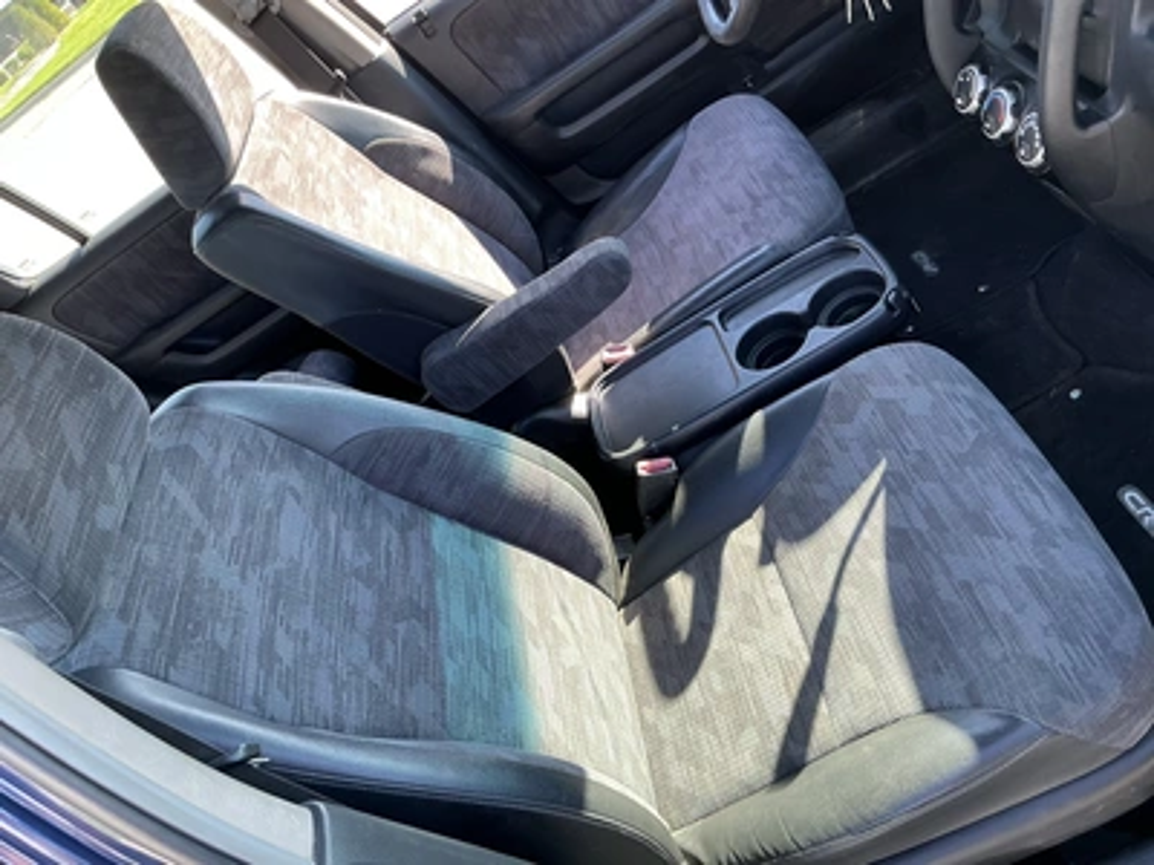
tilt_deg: -34.7
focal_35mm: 28
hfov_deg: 63.4
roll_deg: +43.9
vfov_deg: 49.7
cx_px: 577
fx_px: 933
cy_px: 432
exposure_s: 1/122
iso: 40
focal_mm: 3
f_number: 1.8
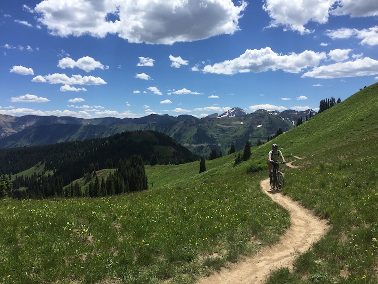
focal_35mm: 29
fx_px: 317
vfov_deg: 48.2
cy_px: 142
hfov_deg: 61.7
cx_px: 189
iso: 32
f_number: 2.2
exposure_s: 1/3049
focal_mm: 4.15
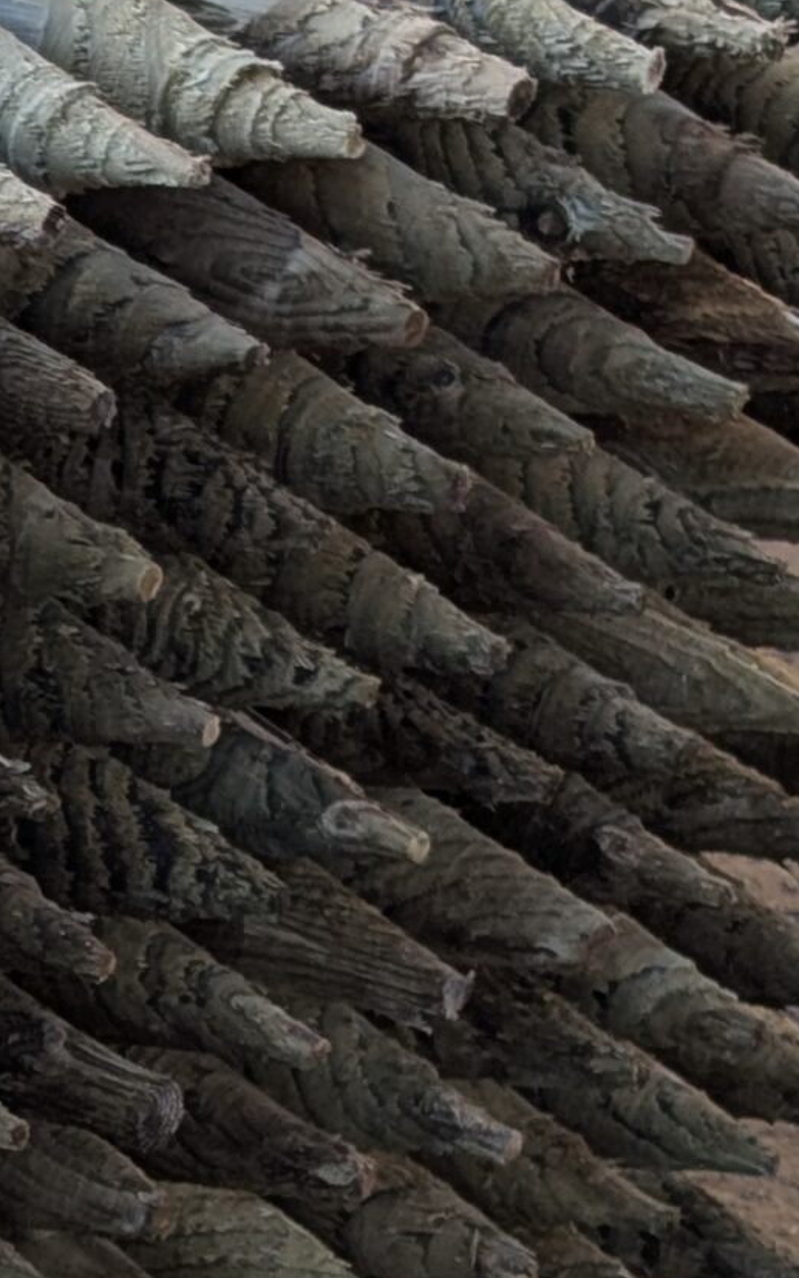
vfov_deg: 12.9
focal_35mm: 161
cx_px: -720
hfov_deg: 7.8
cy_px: 1052
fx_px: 5608
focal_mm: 6.9
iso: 19
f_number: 1.68
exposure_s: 1/278
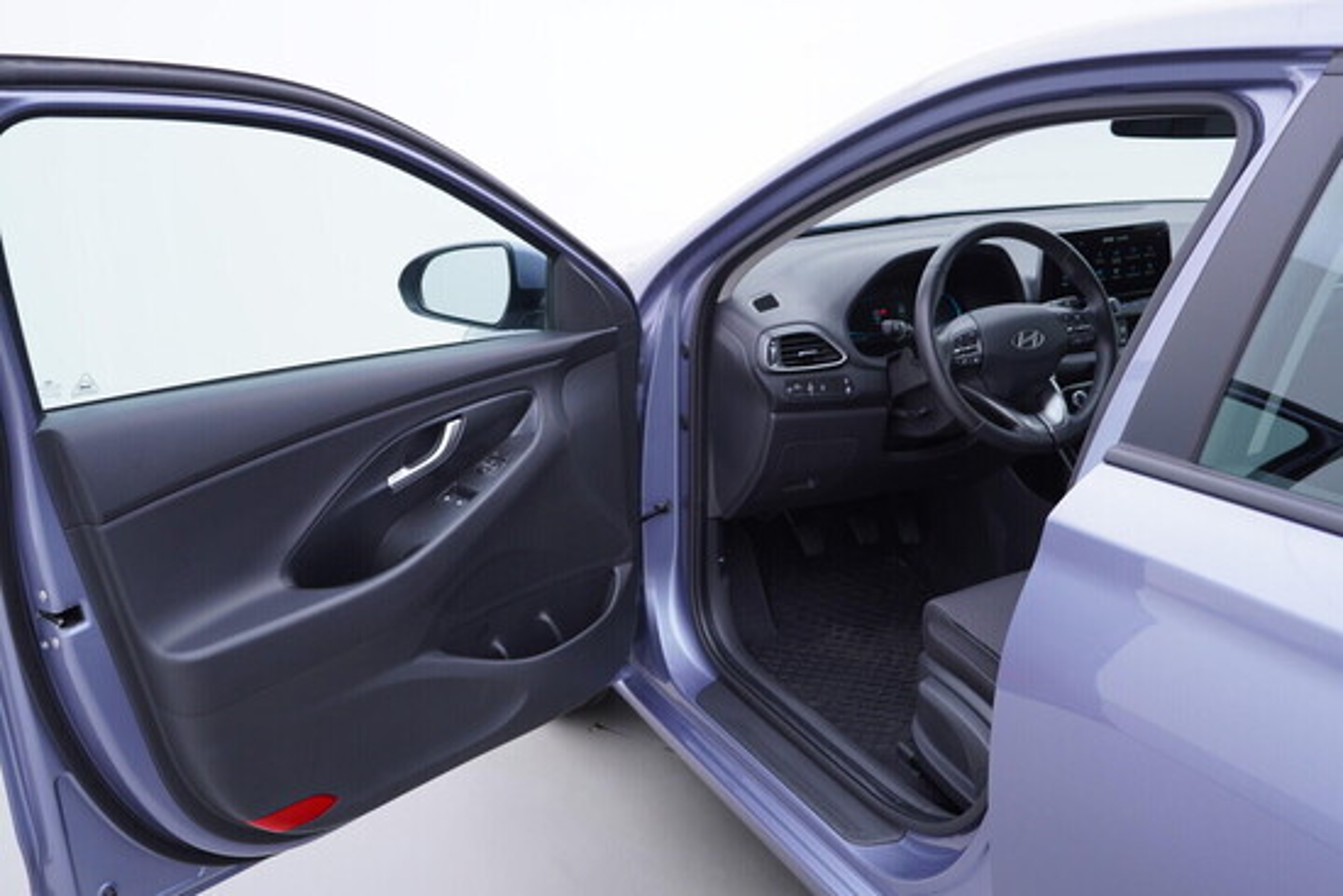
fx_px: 1343
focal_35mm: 36
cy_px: 448
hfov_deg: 53.1
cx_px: 672
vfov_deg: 36.9
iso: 125
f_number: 3.2
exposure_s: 1/50
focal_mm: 24
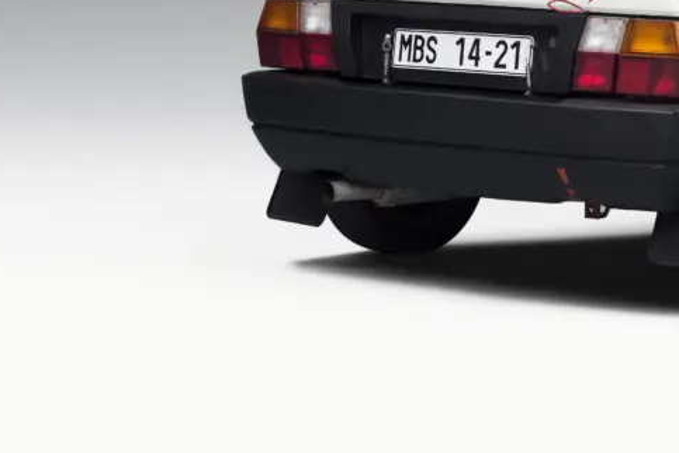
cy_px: -94
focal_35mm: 174
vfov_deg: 7.8
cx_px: 780
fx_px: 3282
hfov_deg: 11.6
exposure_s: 1
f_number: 14
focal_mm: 70
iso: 100
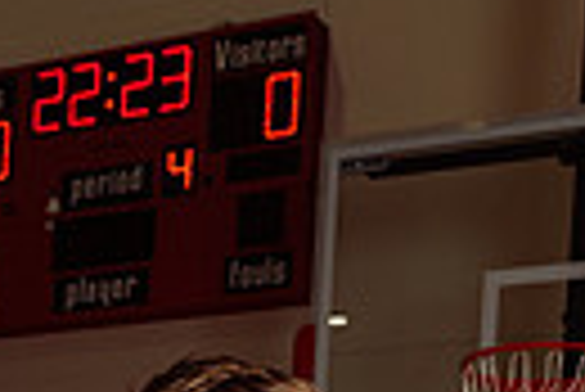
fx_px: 1968
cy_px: 978
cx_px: 36
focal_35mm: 121
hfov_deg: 16.6
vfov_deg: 9.8
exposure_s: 1/250
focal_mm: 35
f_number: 7.1
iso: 320
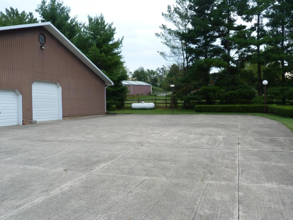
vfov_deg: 42.9
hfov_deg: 55.4
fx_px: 279
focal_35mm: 33
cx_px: 146
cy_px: 110
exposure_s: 1/125
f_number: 4
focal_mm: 5.9
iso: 80
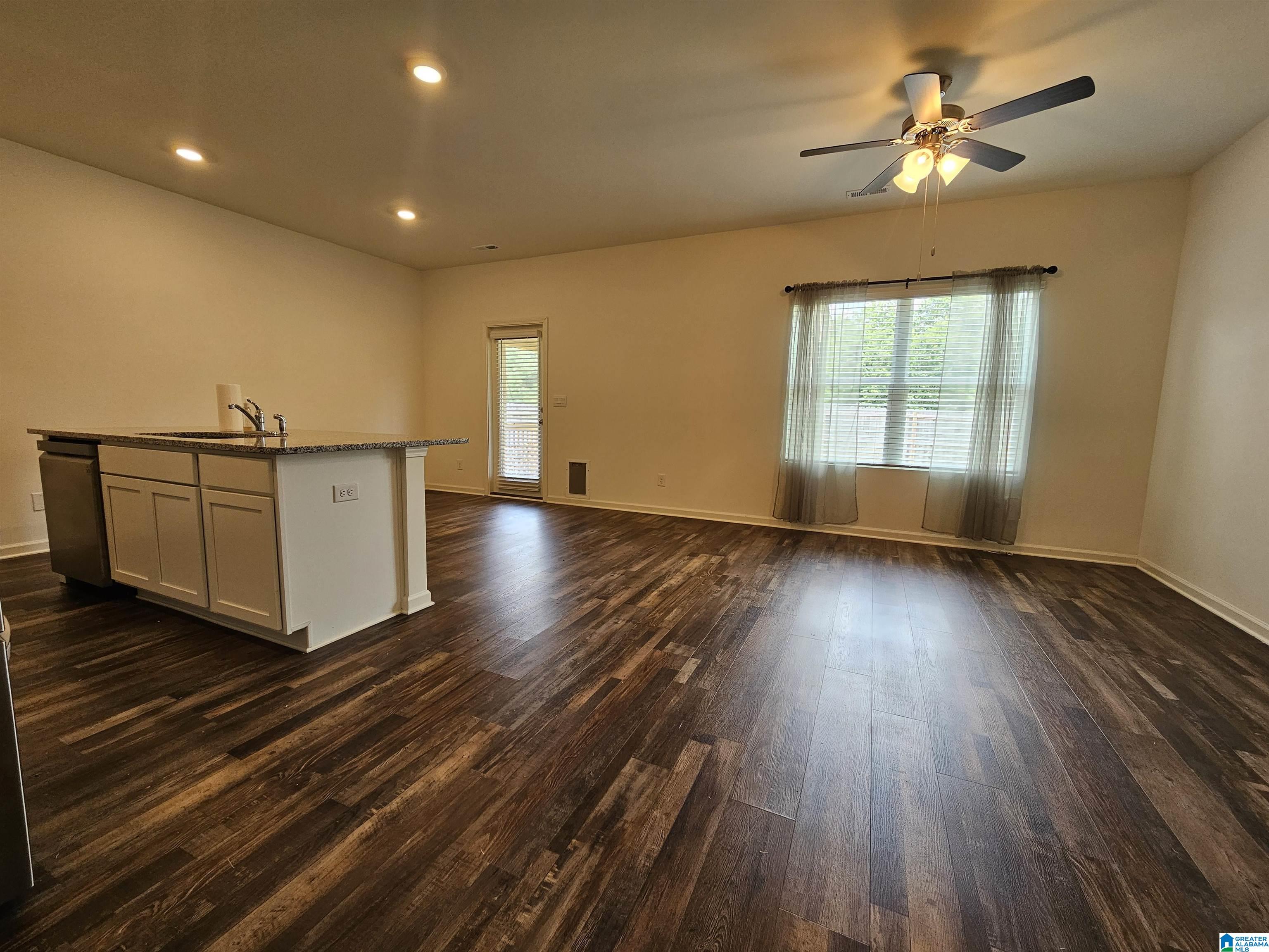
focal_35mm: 13
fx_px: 477
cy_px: 476
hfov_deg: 106.2
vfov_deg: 89.9
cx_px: 634
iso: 80
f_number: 2.2
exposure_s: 1/60
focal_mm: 2.2
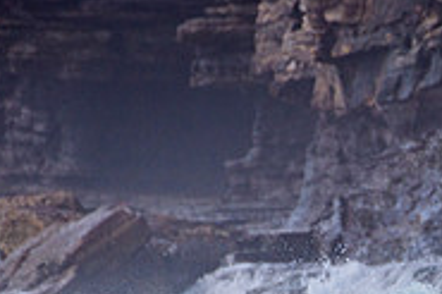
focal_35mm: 1923
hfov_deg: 1.1
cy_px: 438
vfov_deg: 0.7
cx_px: 797
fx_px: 23589
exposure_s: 1/2000
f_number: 5.6
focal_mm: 500
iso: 140
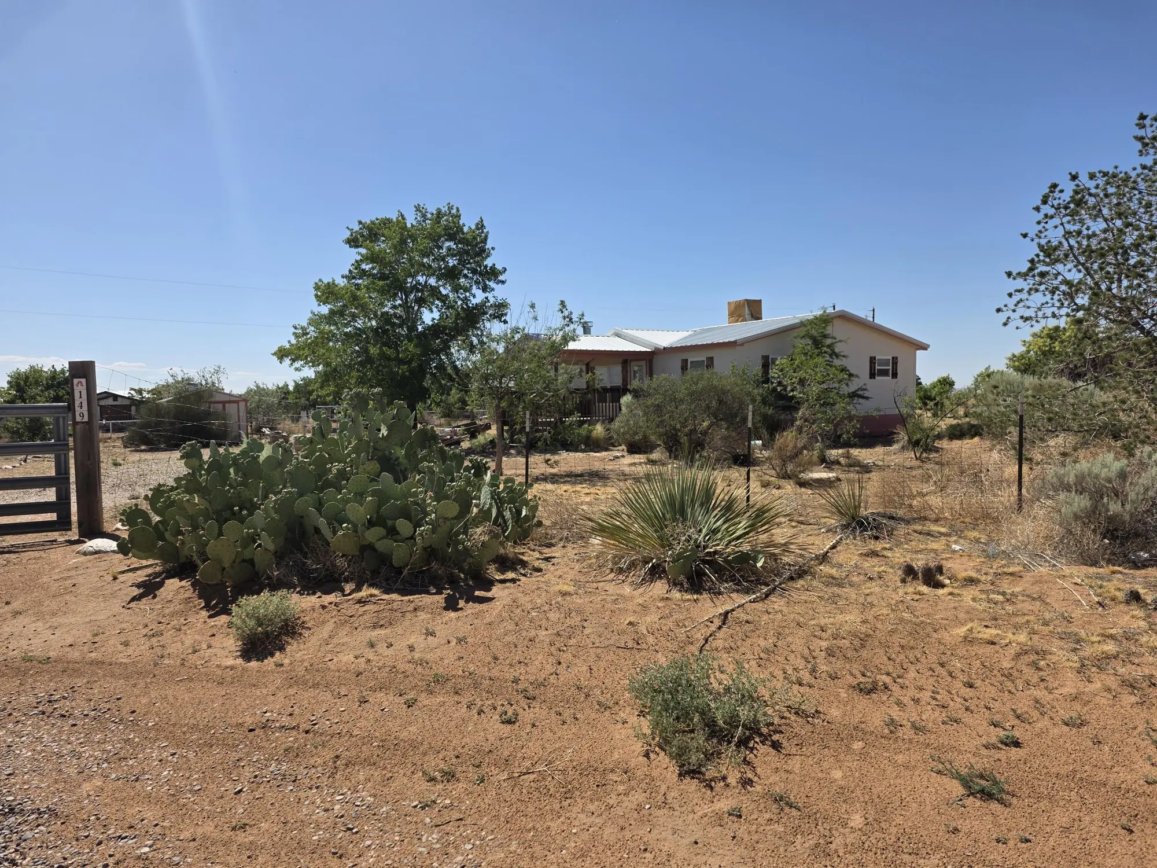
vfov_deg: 58.9
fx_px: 769
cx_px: 578
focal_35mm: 23
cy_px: 434
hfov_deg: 73.9
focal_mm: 6.25
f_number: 1.7
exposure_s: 1/7944
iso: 80
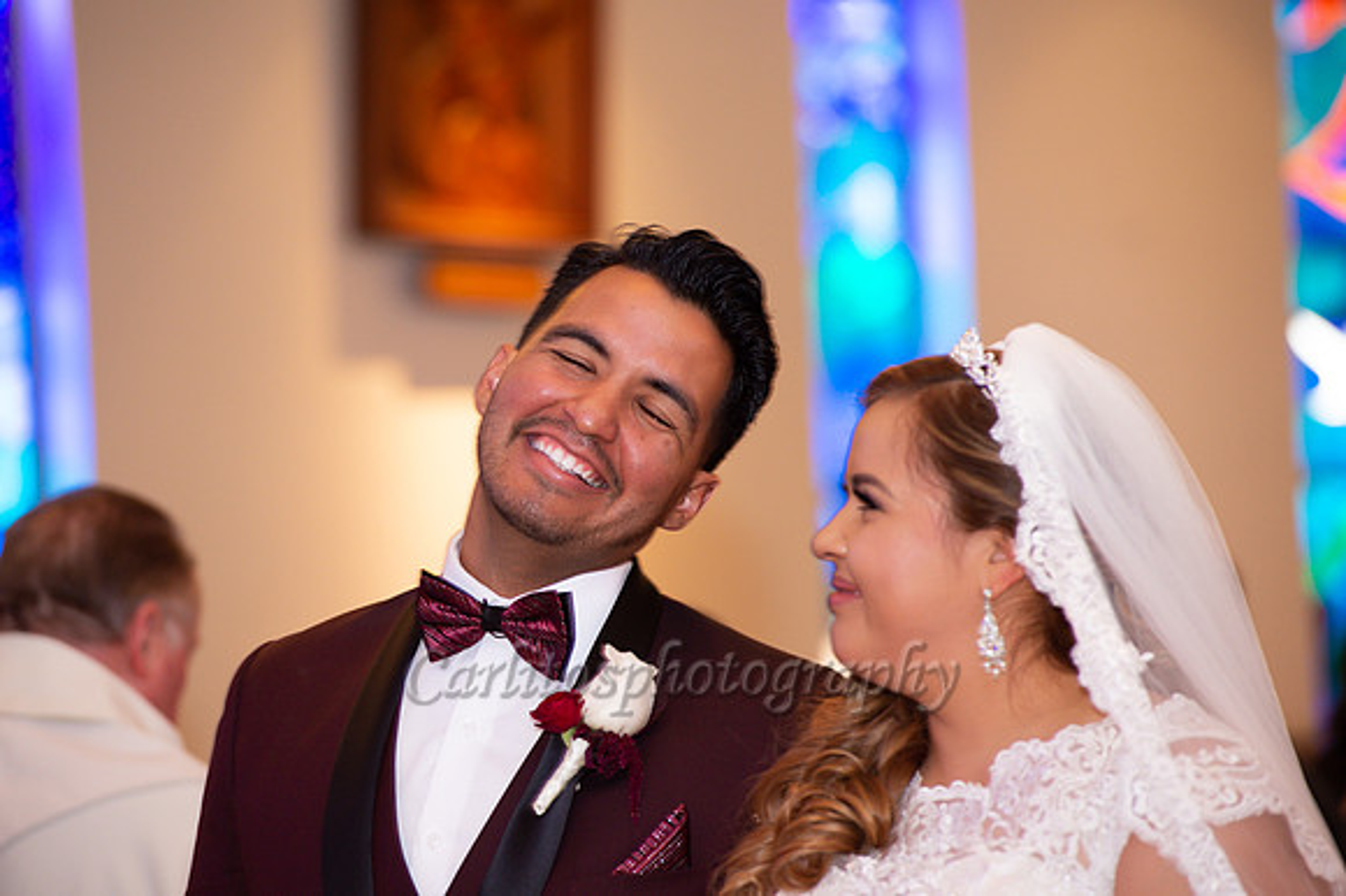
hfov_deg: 10.3
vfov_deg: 6.9
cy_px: 448
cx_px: 673
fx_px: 7473
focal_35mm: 200
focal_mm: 200
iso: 1250
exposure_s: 1/60
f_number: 4.5
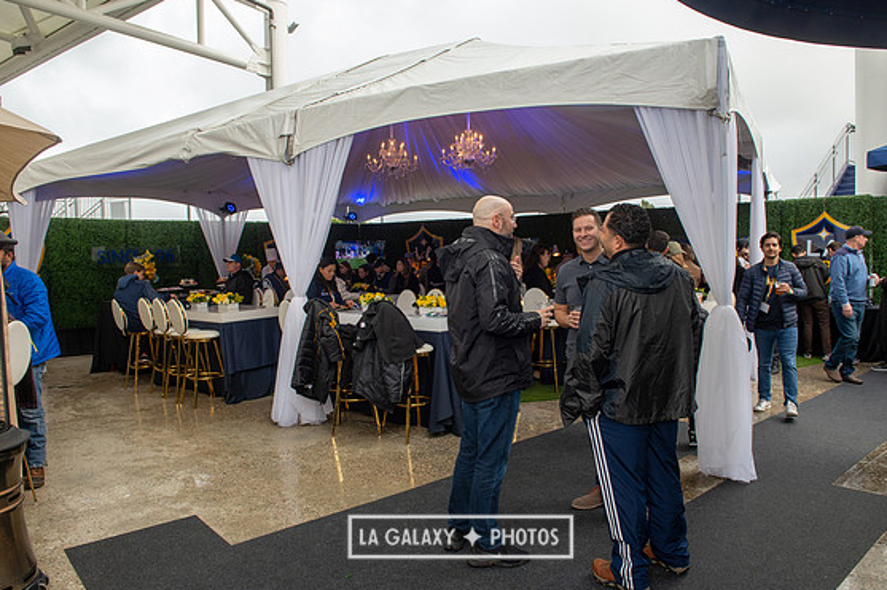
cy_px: 298
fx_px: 616
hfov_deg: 71.5
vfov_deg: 51.3
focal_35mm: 25
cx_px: 460
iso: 500
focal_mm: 24
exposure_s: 1/200
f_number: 7.1
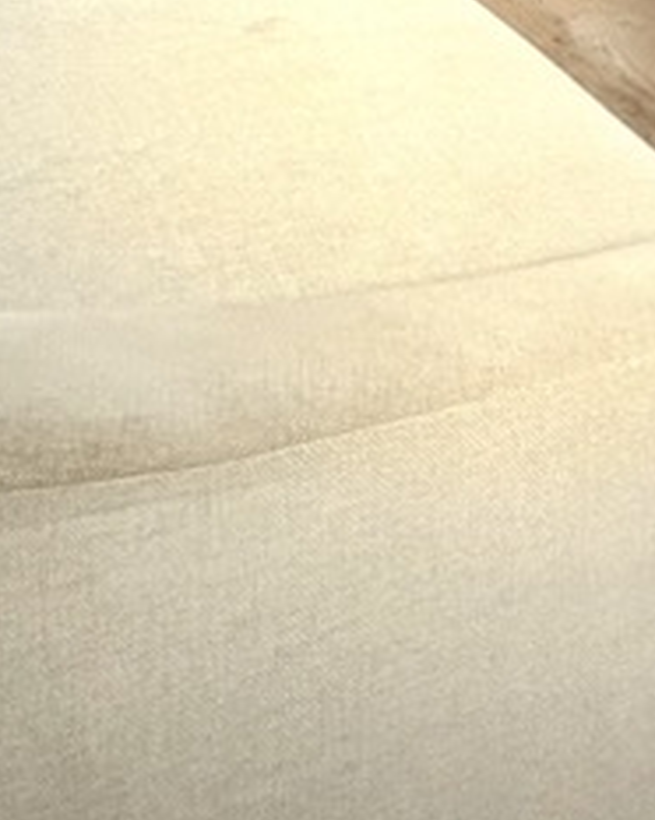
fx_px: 2499
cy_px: -458
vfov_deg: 16.7
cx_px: 968
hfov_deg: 14.0
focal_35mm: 103
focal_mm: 6.86
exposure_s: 1/580
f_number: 1.78
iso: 80
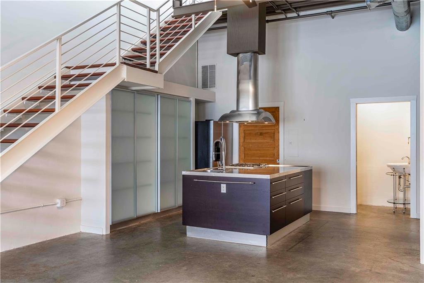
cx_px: 212
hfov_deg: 54.4
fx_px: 412
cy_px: 142
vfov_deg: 37.8
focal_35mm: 35
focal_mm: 35
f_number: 8
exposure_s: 1/1.67
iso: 100
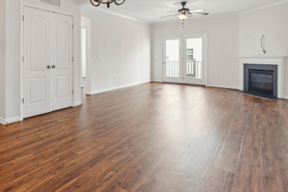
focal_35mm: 23
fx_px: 184
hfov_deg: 72.5
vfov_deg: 53.5
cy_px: 57
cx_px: 84
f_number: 8
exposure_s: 1/15
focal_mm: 16
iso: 400
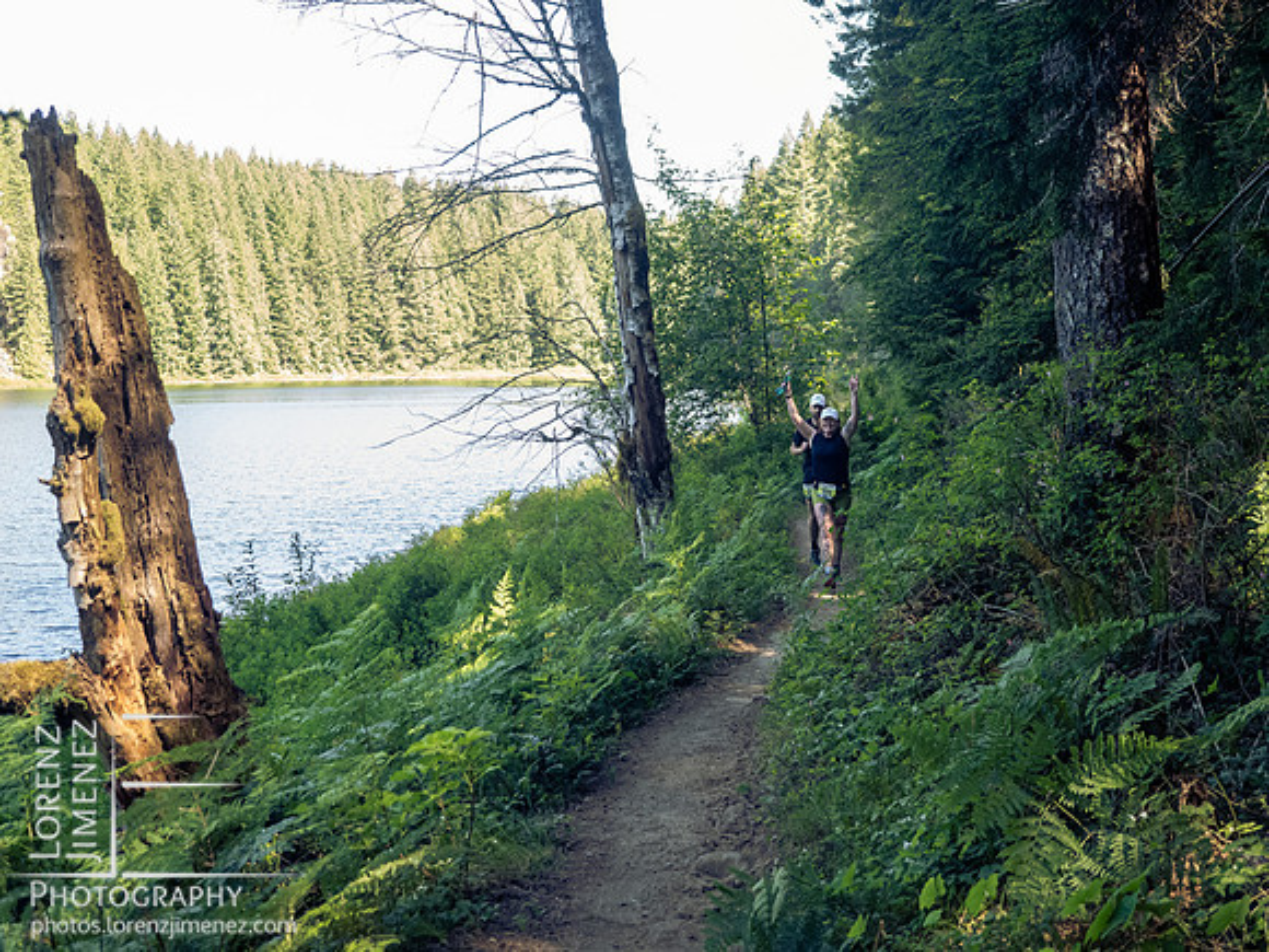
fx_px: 1686
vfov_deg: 31.5
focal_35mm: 46
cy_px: 476
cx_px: 634
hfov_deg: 41.2
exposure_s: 1/1000
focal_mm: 23
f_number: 2.8
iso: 2000
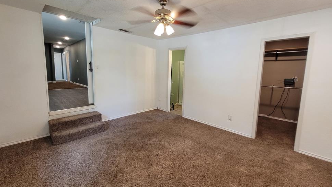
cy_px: 89
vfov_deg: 70.5
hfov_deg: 102.9
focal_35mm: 15
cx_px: 159
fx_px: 132
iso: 250
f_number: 2.2
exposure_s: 1/60
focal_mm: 1.74
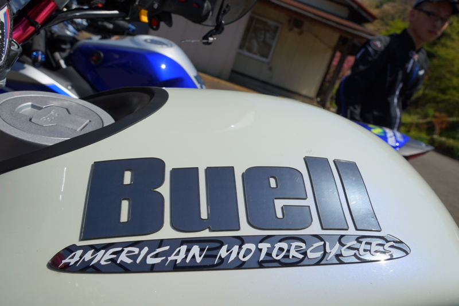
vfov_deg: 42.3
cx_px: 230
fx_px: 395
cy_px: 153
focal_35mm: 31
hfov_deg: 60.3
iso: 100
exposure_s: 1/320
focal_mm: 21
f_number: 11
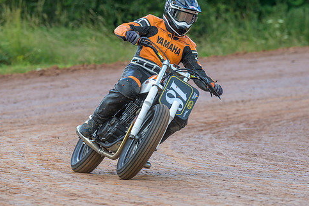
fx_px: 3090
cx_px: 158
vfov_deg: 3.8
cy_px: 84
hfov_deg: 5.7
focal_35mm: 360
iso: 200
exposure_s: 1/400
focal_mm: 200
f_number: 4
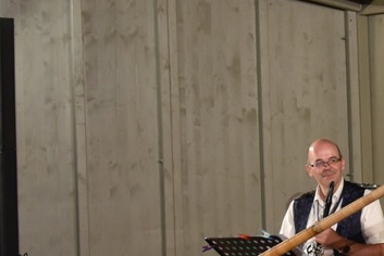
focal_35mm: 163
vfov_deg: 8.4
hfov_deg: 12.2
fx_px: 1740
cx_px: 486
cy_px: 154
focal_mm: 32
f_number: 4.5
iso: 800
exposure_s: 1/80
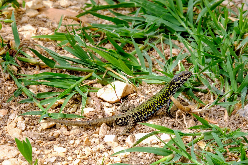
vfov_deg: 4.0
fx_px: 2376
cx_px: 124
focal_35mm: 345
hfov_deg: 6.0
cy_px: 82
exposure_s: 1/60
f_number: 22
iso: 800
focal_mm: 230
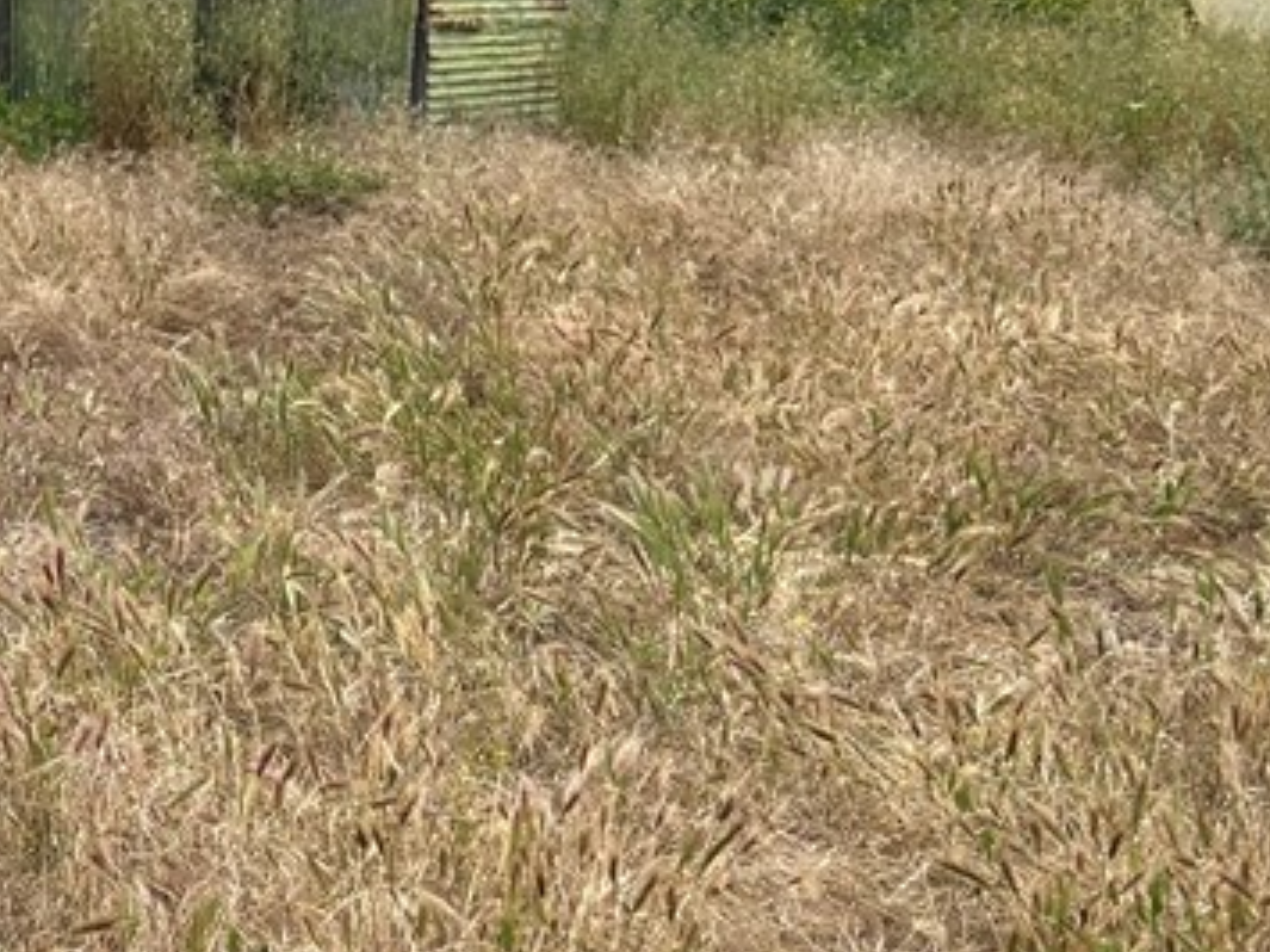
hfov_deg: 23.3
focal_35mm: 75
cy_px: 258
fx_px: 2751
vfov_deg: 19.5
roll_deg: -1.4
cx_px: -347
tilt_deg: -7.8
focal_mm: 5.7
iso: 50
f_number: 1.5
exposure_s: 1/3356
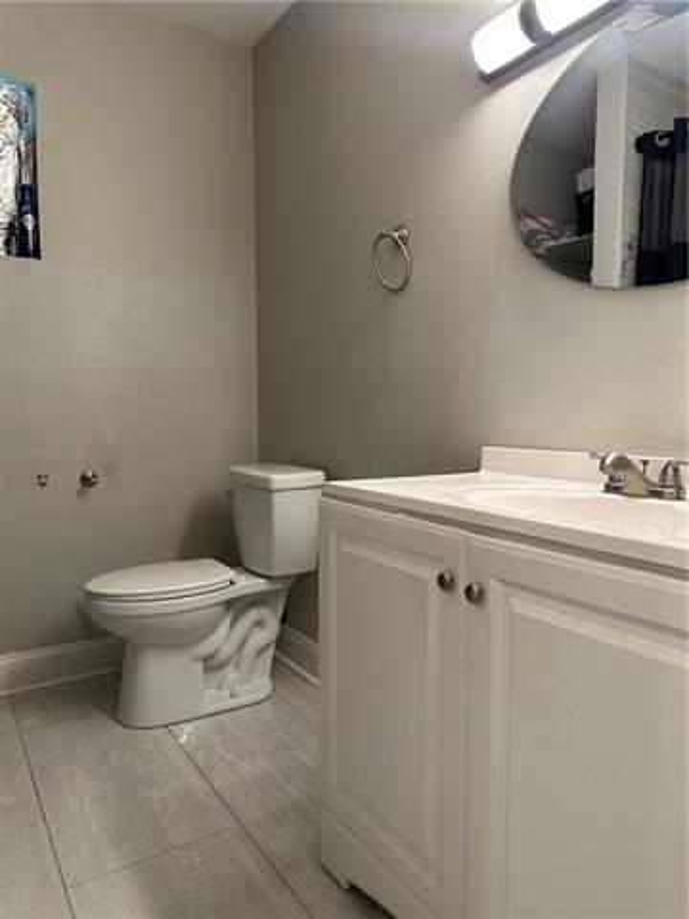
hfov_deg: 56.8
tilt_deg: -4.3
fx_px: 637
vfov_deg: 71.6
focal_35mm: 24
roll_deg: -1.2
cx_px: 344
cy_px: 460
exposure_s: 1/60
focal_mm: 6.86
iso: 160
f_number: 1.78
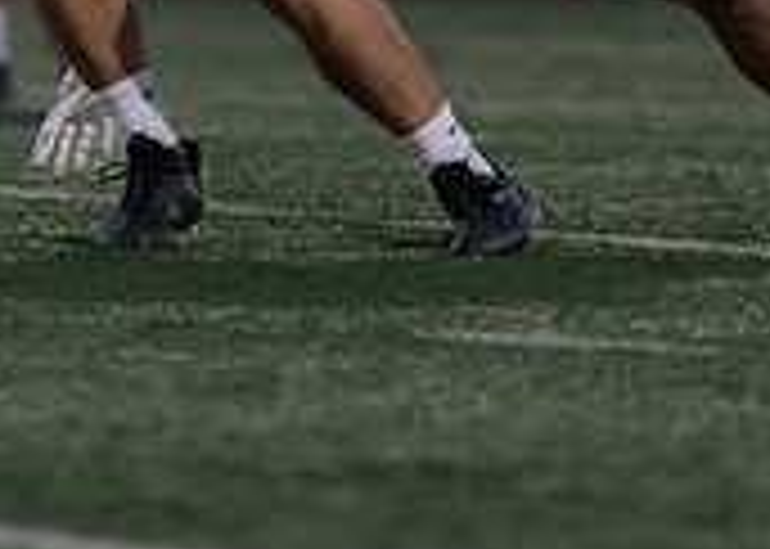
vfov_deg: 1.6
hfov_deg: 2.3
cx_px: 225
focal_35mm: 890
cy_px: -477
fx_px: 19455
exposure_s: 1/1000
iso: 1250
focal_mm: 200
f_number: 2.8
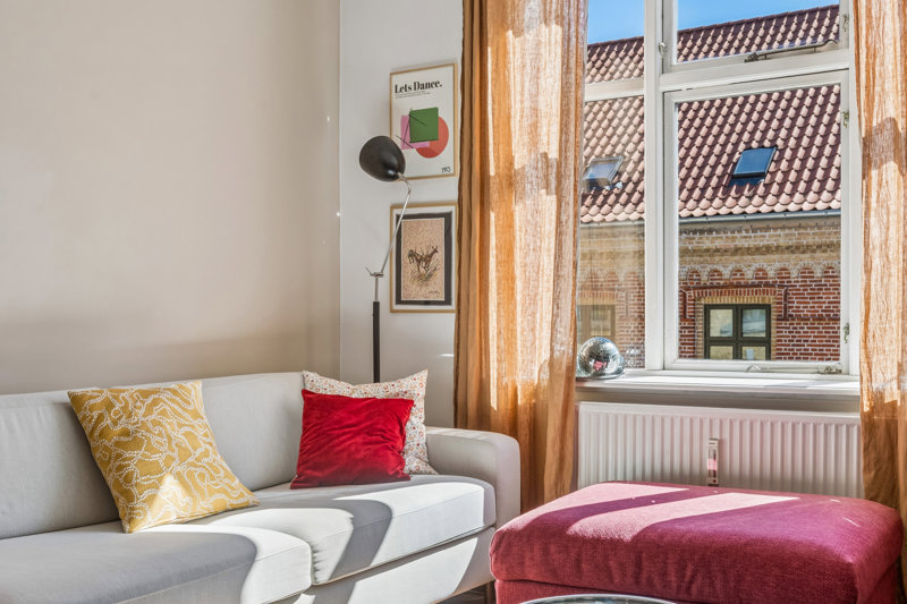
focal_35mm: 42
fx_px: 1058
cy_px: 302
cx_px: 454
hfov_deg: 46.4
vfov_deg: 31.9
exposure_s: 1/100
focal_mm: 28
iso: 160
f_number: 9
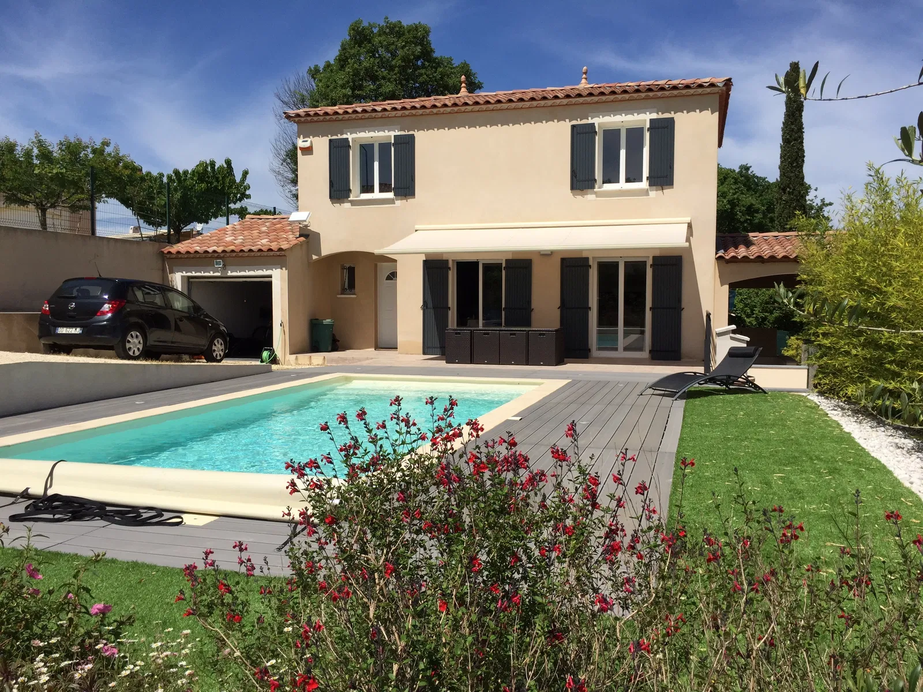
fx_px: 773
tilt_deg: -3.2
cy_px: 346
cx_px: 462
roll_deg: -1.2
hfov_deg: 61.7
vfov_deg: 48.2
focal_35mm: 29
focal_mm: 4.15
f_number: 2.2
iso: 32
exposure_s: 1/3597
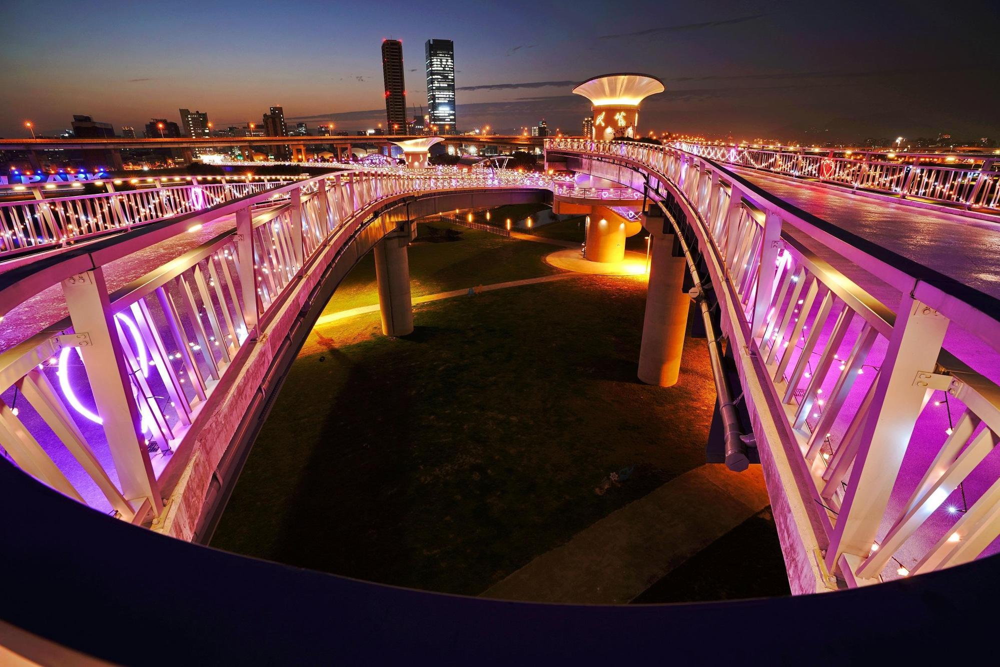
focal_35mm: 16
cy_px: 334
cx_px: 500
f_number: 8
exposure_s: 6
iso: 100
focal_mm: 16
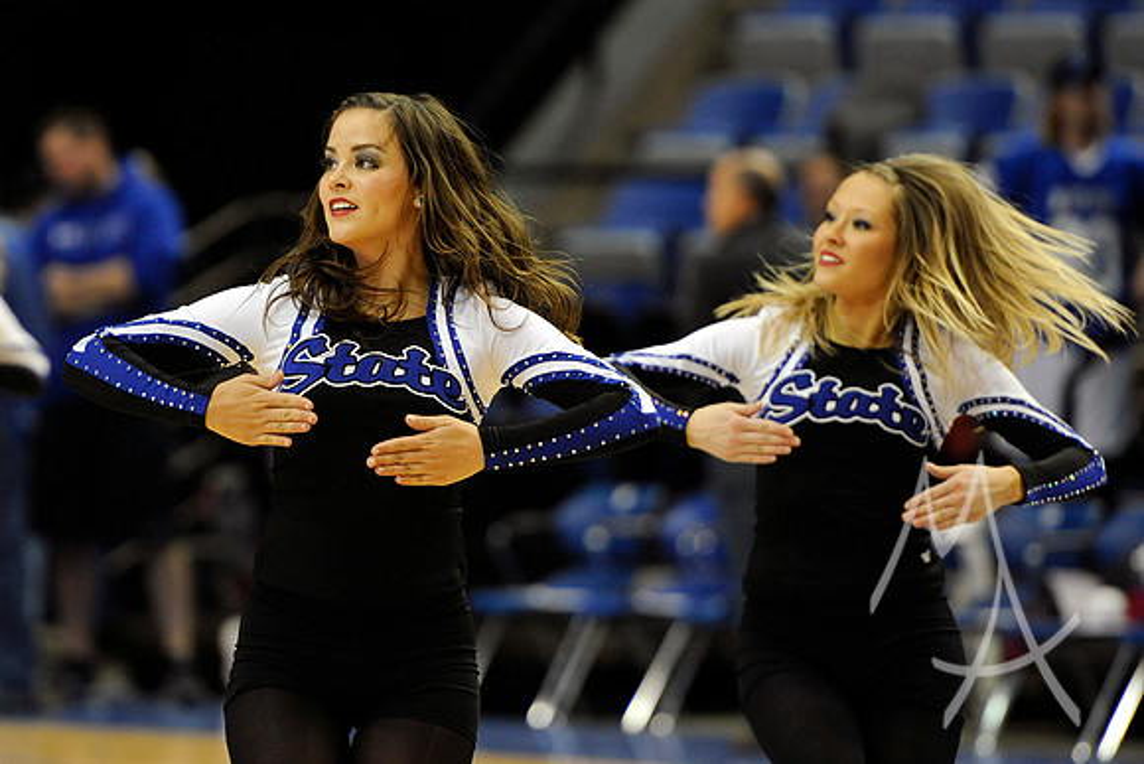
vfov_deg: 4.9
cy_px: 382
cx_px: 572
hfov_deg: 7.4
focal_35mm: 280
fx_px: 8899
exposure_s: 1/800
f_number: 4
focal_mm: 280
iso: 3200
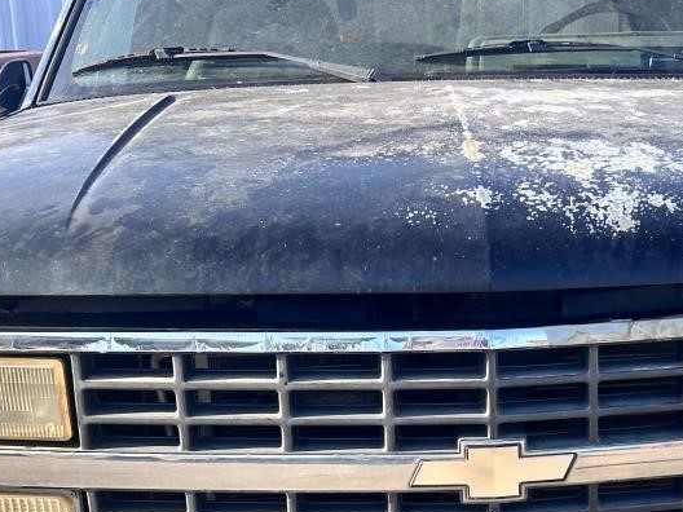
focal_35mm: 63
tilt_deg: -16.7
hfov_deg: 30.4
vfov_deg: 22.8
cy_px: 436
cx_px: 485
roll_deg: +0.5
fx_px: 1243
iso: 50
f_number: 1.5
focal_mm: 5.7
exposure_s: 1/965
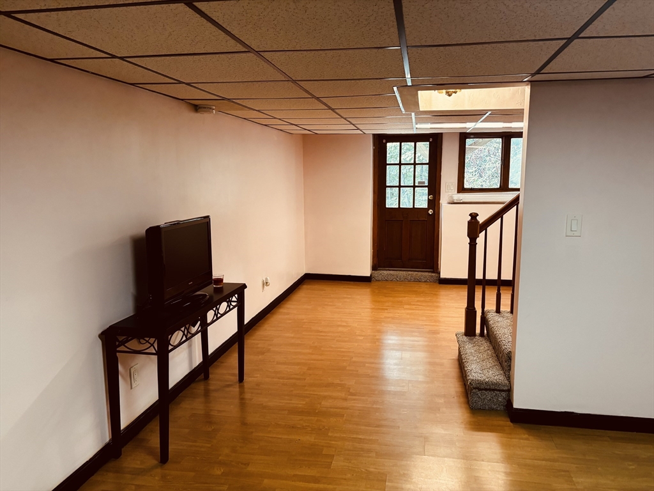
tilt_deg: -8.1
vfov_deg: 53.1
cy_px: 246
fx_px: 491
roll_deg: +0.0
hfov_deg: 67.3
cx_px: 327
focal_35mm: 26
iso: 200
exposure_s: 1/60
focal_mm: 5.96
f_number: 1.6
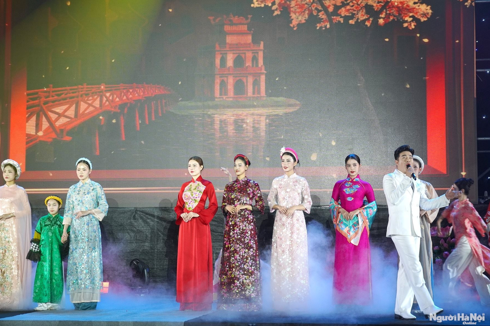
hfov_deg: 26.2
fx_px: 1055
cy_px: 165
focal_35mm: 78
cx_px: 242
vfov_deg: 17.6
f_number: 5
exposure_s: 1/160
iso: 800
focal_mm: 51
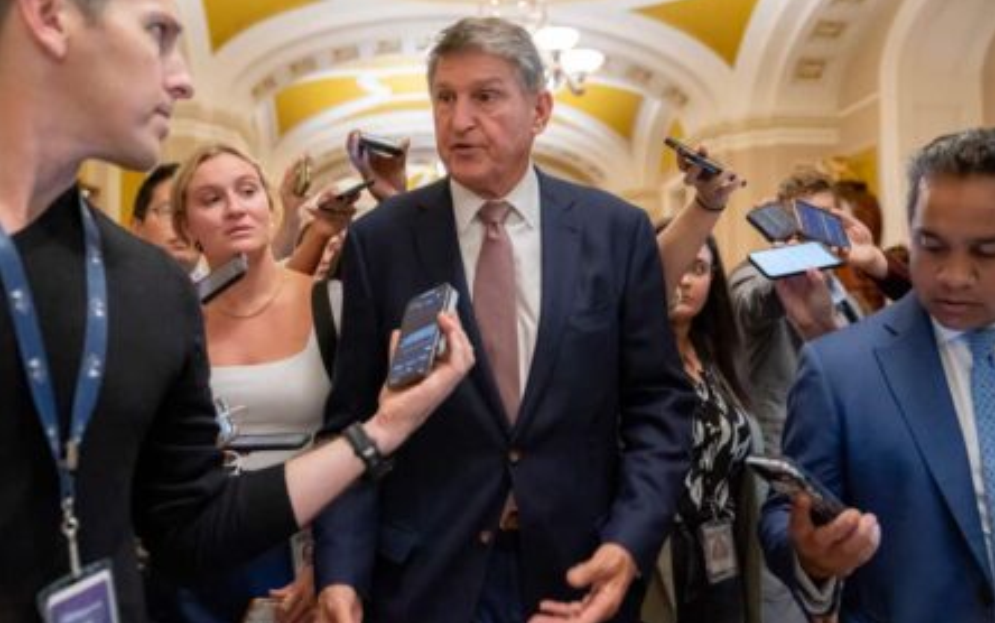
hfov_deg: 59.6
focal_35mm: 32
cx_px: 502
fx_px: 868
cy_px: 294
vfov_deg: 39.5
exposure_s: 1/200
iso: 6400
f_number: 2.8
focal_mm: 31
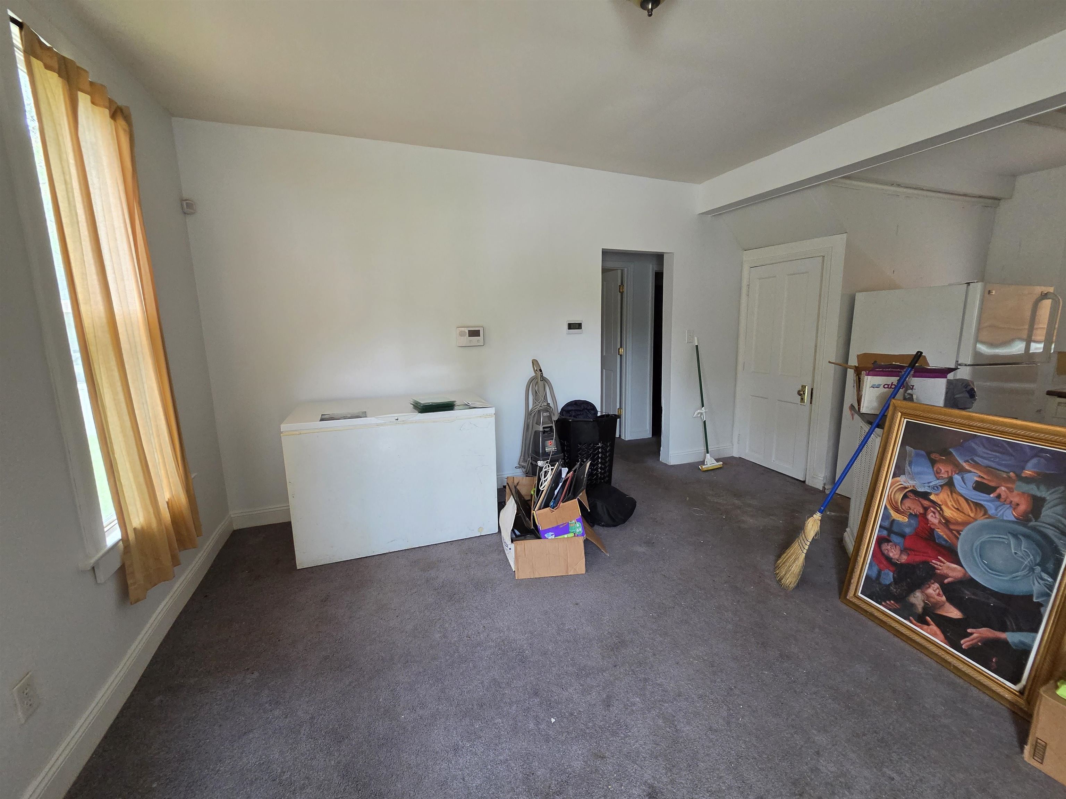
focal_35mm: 13
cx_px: 533
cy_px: 400
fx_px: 400
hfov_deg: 106.2
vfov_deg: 89.9
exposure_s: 1/60
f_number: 2.2
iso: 320
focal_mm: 2.2
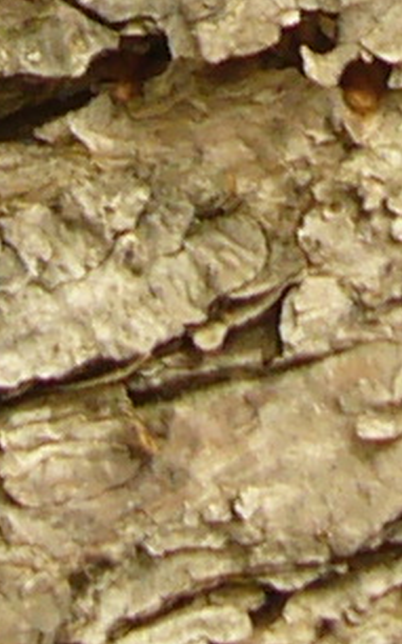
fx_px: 6352
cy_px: -836
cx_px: 208
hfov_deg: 3.6
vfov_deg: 5.6
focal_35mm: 362
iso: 100
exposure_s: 1/15
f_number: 3.1
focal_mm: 6.1
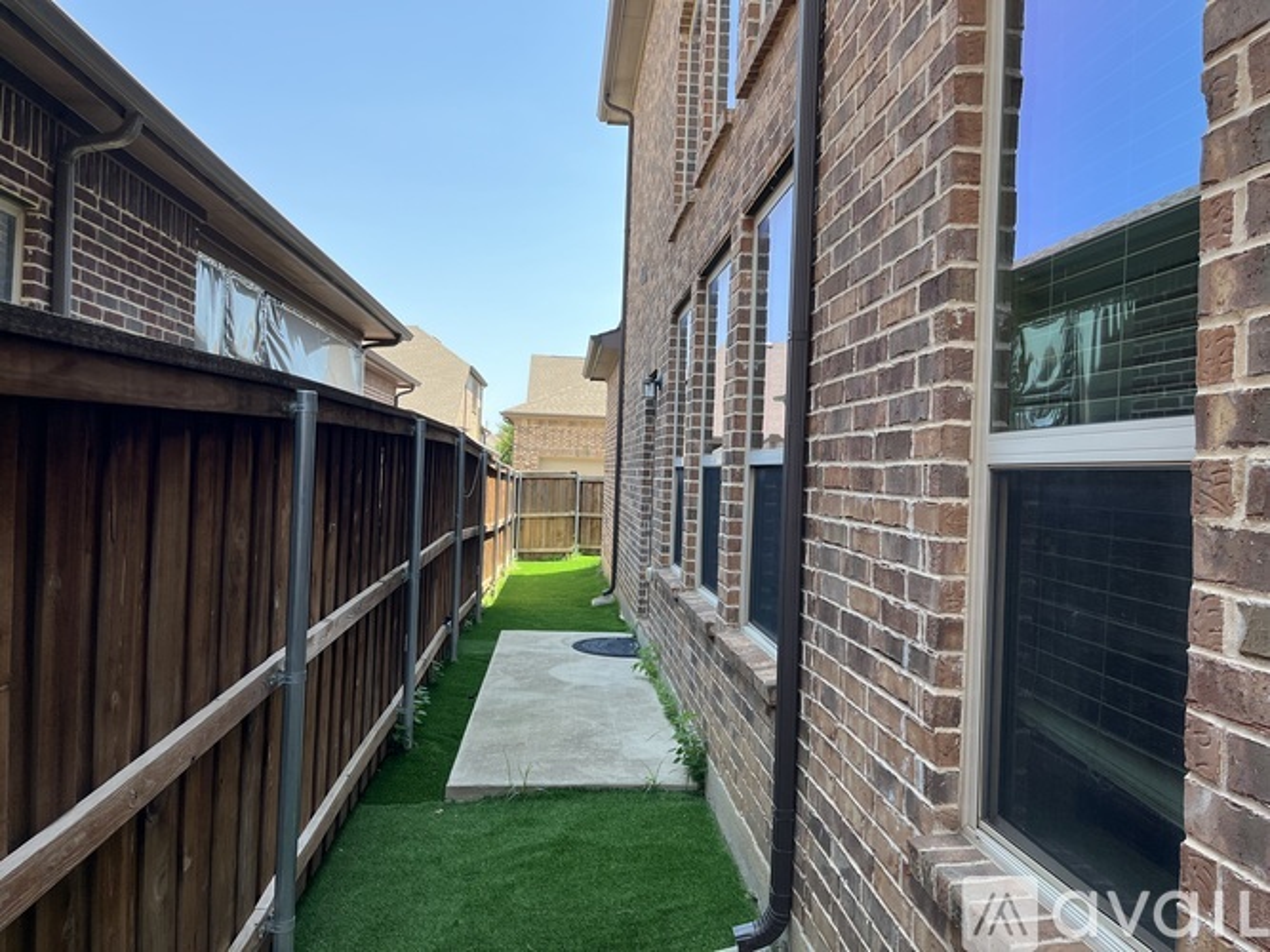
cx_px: 635
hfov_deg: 67.3
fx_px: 954
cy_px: 476
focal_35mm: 26
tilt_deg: +0.4
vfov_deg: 53.0
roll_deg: -1.9
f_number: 1.6
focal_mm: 5.1
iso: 50
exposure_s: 1/608
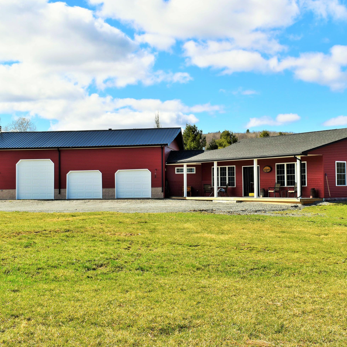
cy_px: 172
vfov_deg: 34.9
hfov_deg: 34.6
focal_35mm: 49
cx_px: 226
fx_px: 552
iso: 100
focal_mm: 25
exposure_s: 1/200
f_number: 11
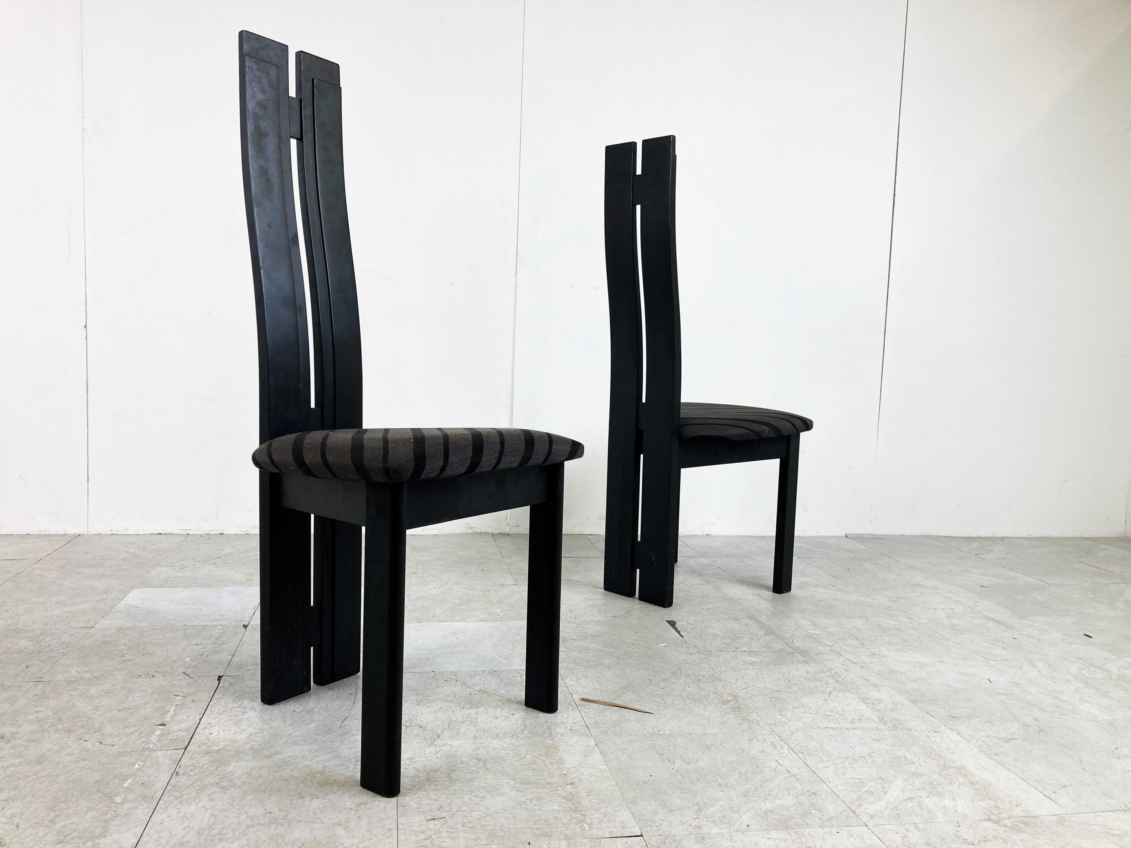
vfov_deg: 49.7
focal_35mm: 28
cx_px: 566
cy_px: 424
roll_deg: -3.3
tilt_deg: -4.5
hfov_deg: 63.4
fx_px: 915
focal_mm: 3.99
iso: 40
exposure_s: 1/100
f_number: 1.8
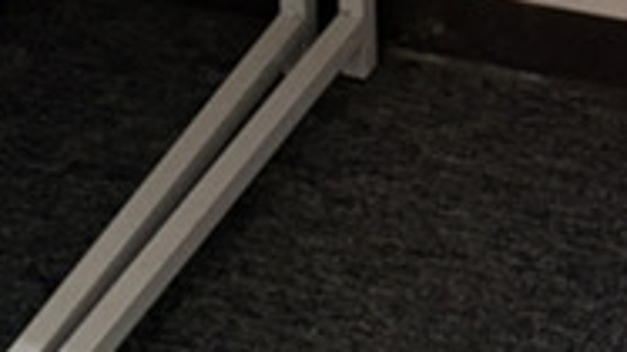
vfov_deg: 5.4
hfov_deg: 11.5
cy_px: -1271
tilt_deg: -10.7
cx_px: 868
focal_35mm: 182
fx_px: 3025
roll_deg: -0.2
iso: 125
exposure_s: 1/50
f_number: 1.6
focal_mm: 5.96
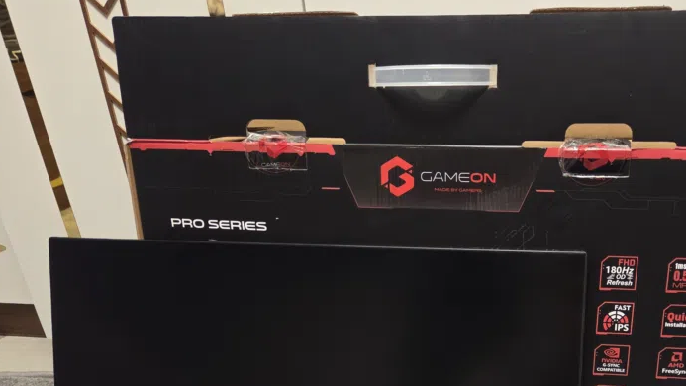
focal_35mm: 37
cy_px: 368
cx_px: 461
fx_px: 673
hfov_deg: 52.9
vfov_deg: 30.2
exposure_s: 1/100
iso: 800
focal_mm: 5.4
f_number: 1.8
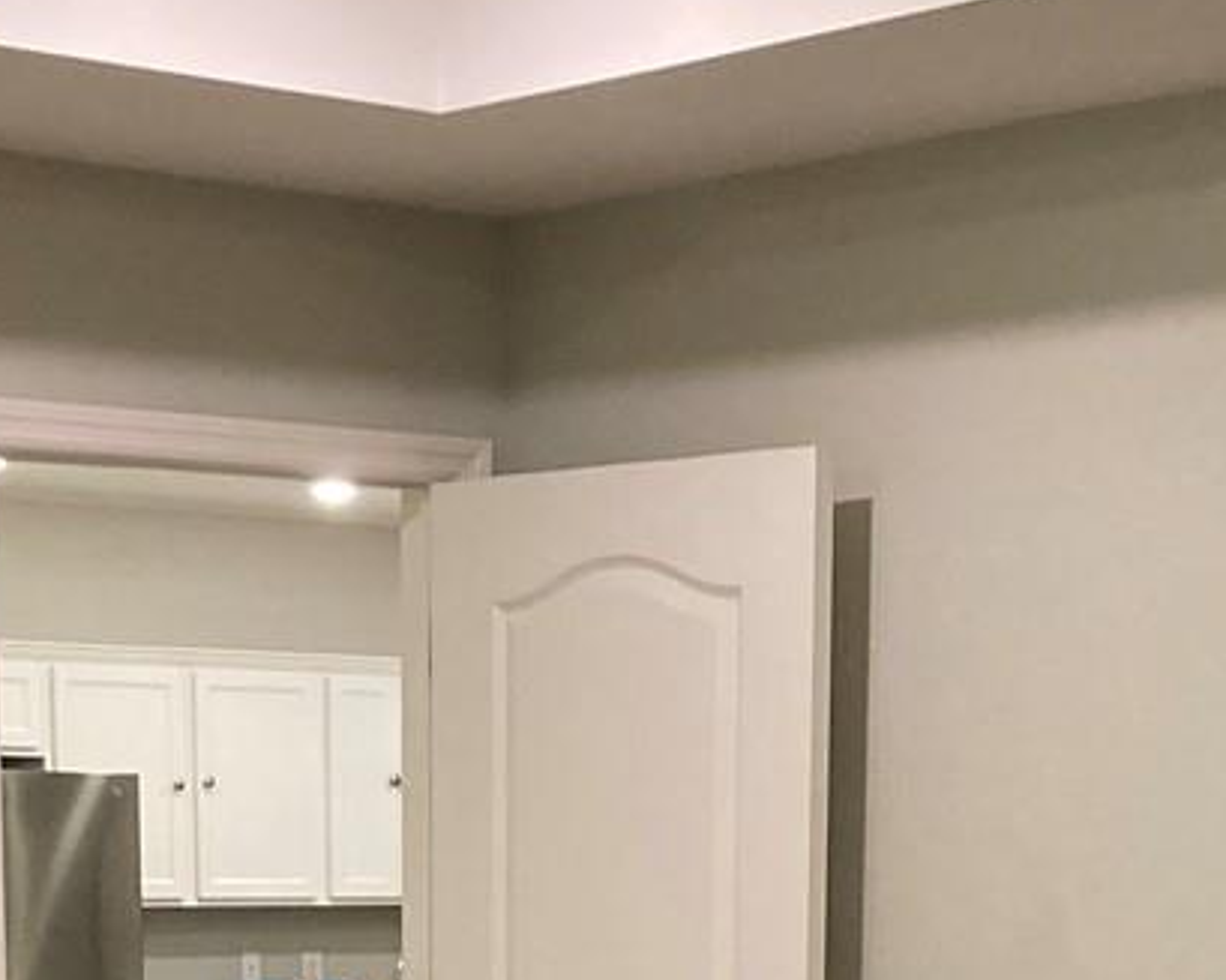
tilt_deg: -9.4
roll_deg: +0.8
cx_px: 486
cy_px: 1660
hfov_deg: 17.9
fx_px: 3882
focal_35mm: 107
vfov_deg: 13.2
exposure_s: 1/60
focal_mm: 3.99
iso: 125
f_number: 1.8
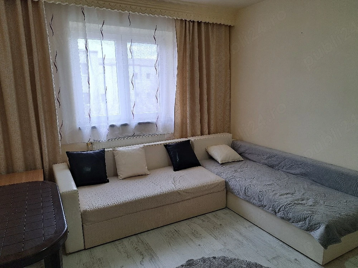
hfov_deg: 71.6
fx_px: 248
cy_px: 134
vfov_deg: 56.8
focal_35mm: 24
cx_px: 179
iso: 50
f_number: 1.8
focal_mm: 5.23
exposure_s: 1/50
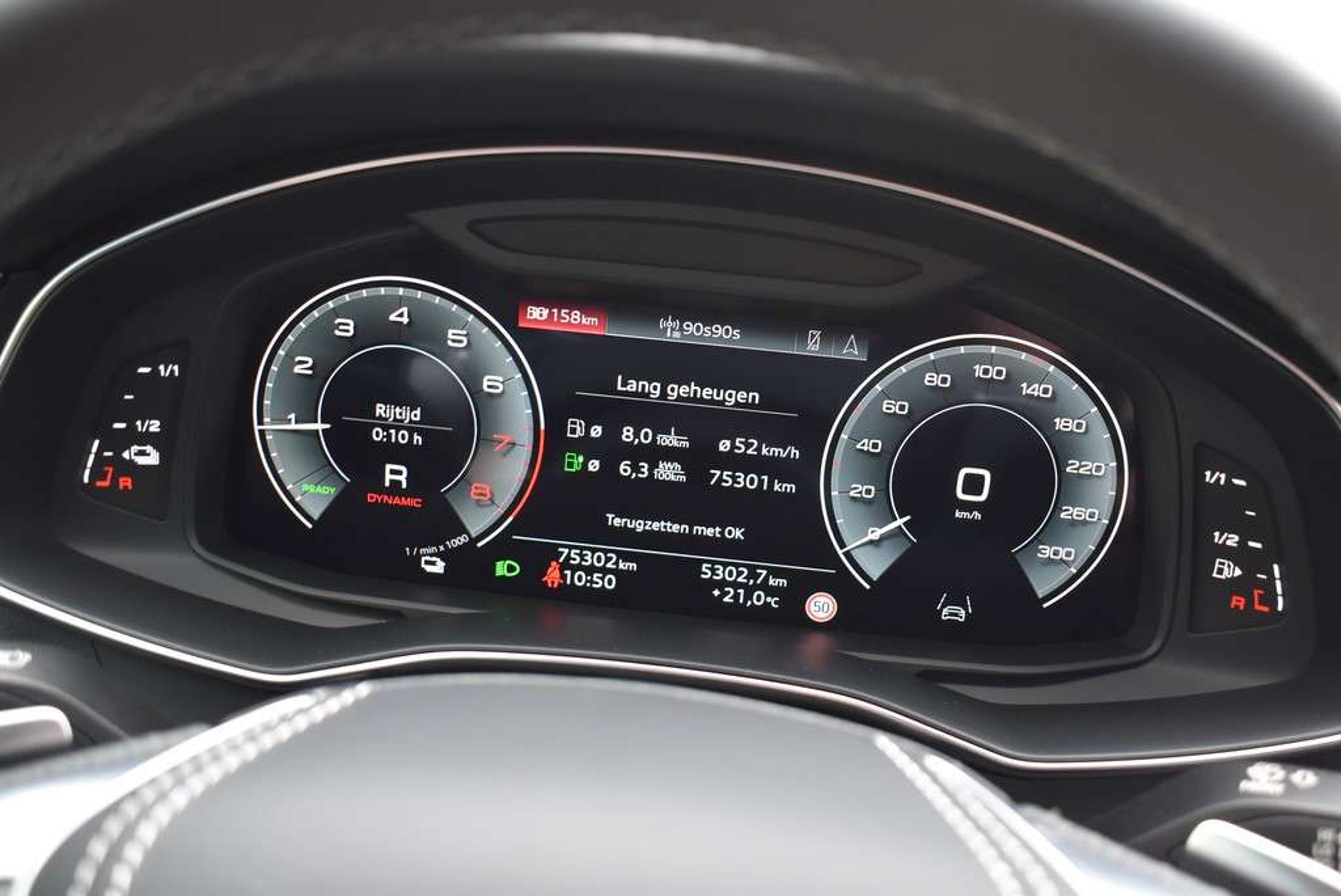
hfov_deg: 53.1
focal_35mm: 36
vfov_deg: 36.9
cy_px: 448
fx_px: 1342
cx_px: 670
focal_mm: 24
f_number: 4
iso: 900
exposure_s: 1/60
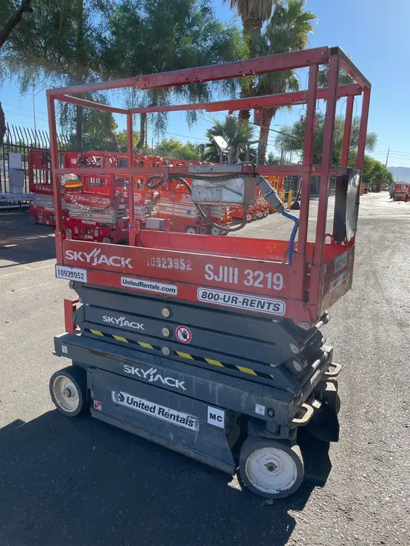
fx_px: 410
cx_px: 205
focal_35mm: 26
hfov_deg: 53.1
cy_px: 273
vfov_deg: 67.3
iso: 50
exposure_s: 1/1294
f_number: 1.6
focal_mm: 5.1
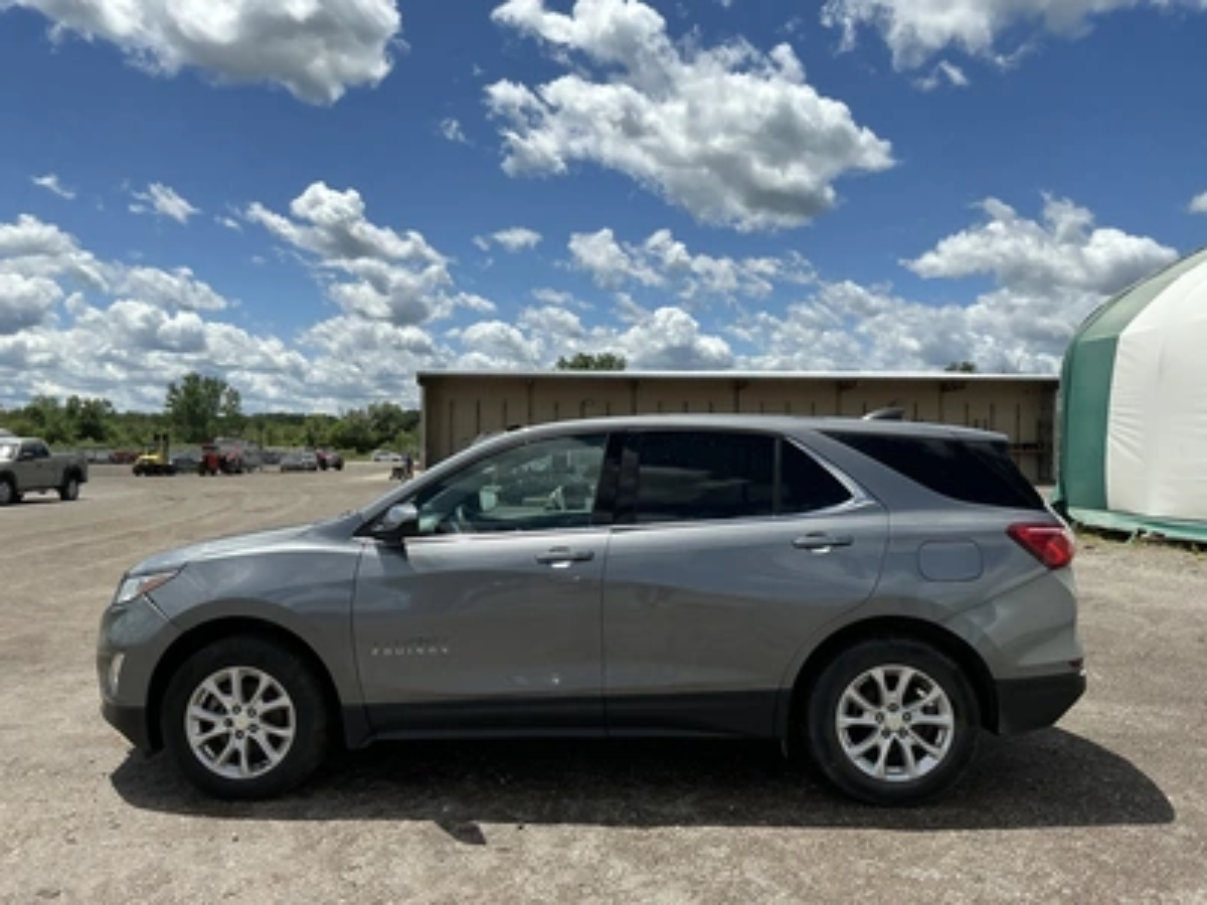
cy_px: 452
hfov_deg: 63.4
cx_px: 604
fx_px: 976
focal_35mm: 28
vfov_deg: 49.7
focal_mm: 3
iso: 25
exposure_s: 1/2801
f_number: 1.8
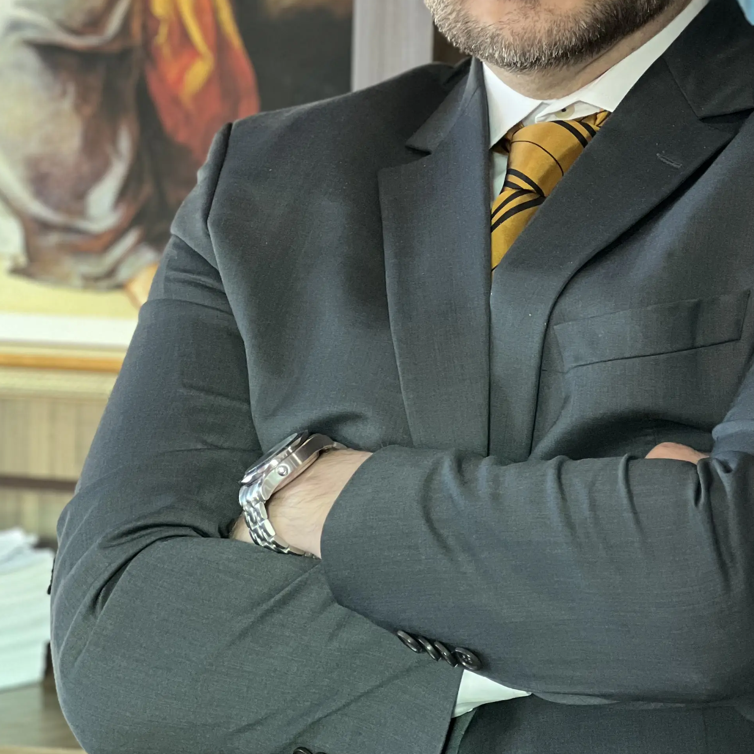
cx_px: 561
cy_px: 149
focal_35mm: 143
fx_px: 3524
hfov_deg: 12.2
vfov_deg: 12.2
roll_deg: -0.8
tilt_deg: -0.8
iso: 200
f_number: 2.8
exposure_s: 1/40
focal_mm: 9
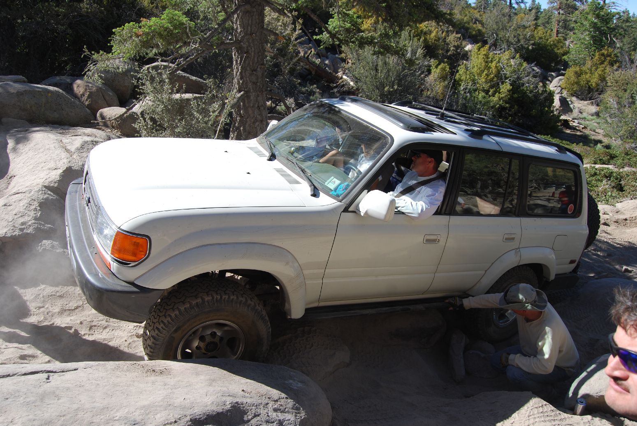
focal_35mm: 27
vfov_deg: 48.1
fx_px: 478
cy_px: 213
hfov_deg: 67.3
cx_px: 318
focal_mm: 18
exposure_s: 1/200
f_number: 7.1
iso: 100
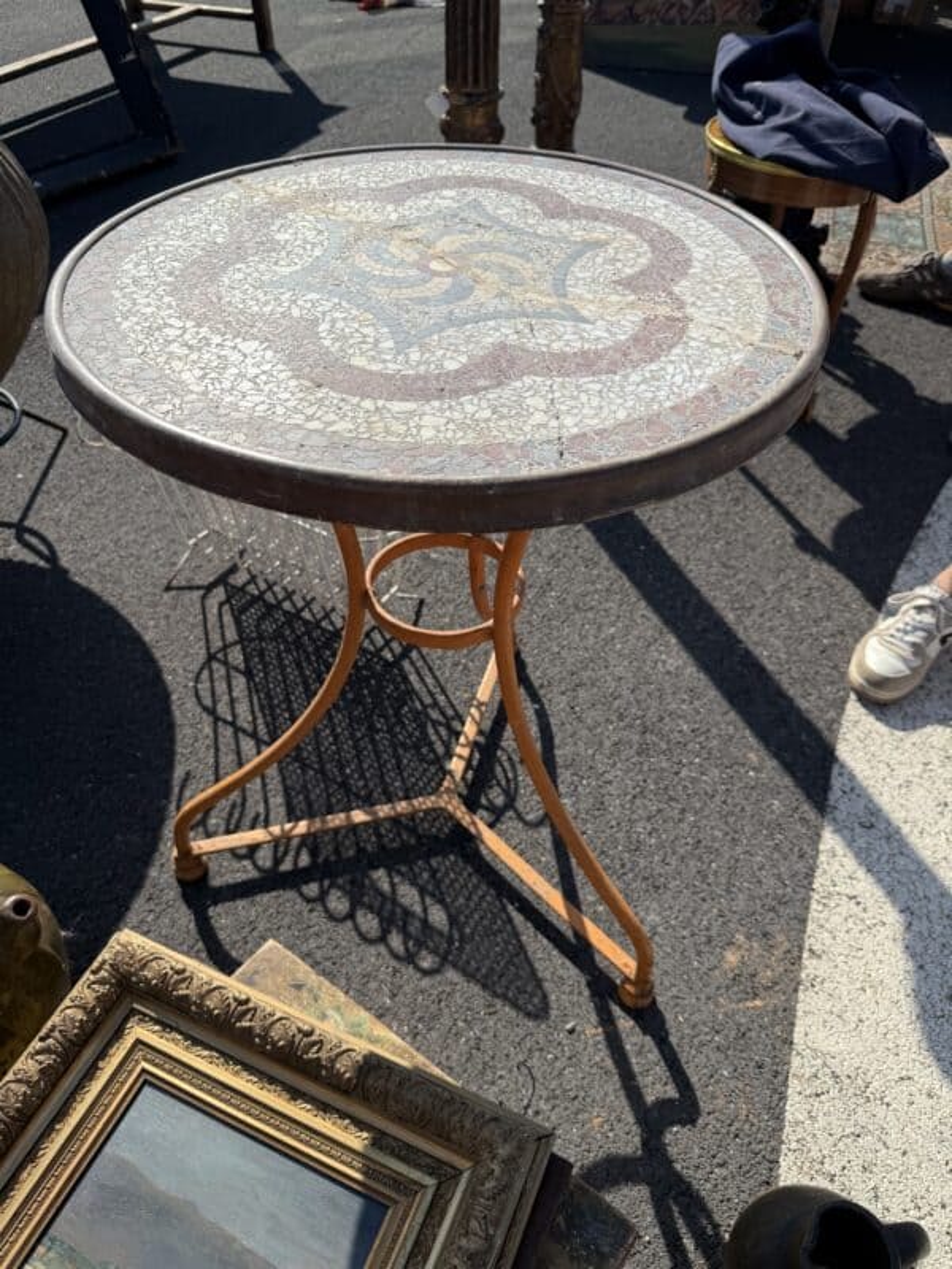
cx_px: 476
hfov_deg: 56.8
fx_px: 880
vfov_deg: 71.6
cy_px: 634
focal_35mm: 24
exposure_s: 1/4975
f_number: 1.78
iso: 80
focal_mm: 6.76
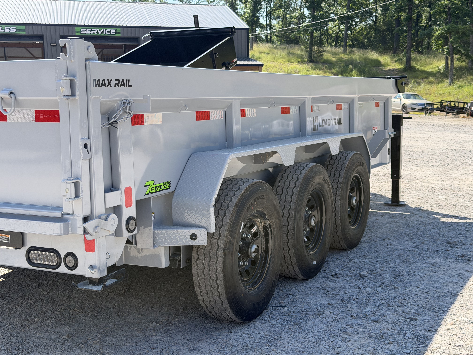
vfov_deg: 30.3
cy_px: 178
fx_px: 656
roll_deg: +0.9
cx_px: 236
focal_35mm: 48
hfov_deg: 39.7
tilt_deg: -6.4
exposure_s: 1/2415
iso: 80
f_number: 1.78
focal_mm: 6.76
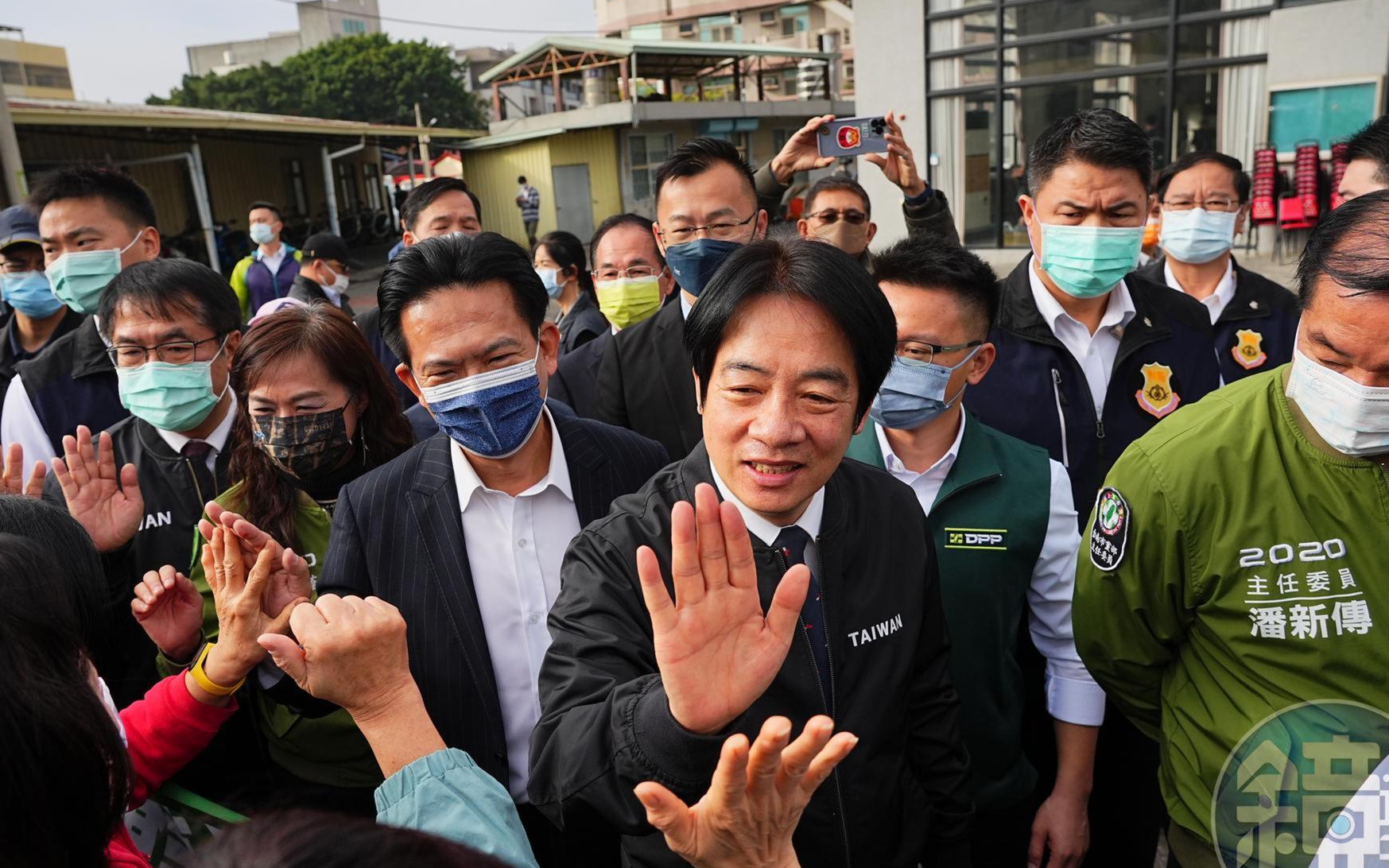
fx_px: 1060
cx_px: 694
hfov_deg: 66.5
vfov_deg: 44.5
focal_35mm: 28
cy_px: 447
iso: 400
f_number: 5.6
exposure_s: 1/2500
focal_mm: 24
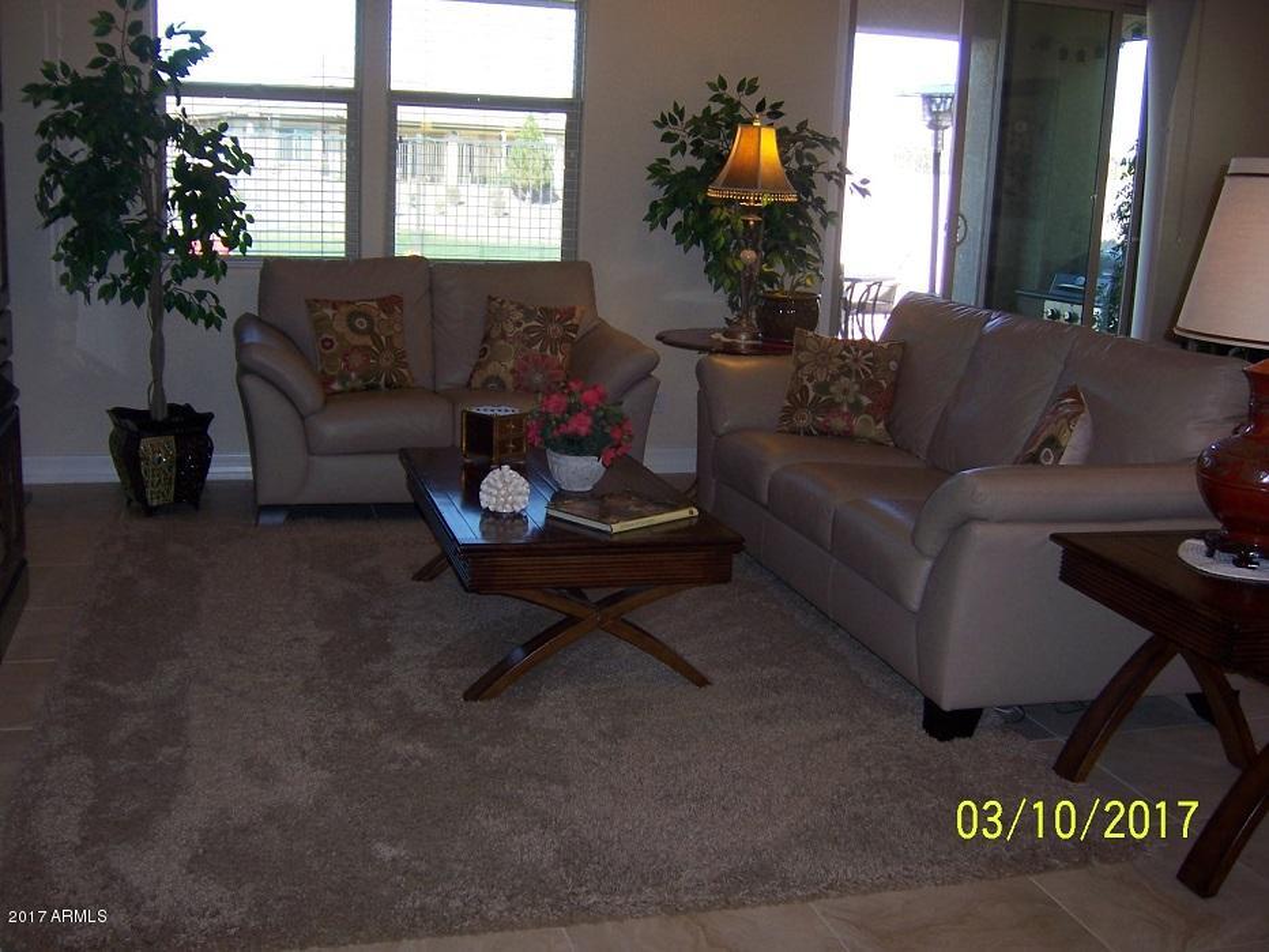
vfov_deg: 39.7
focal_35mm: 36
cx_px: 634
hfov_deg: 51.4
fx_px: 1320
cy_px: 476
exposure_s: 1/60
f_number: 2.8
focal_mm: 6.2
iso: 80
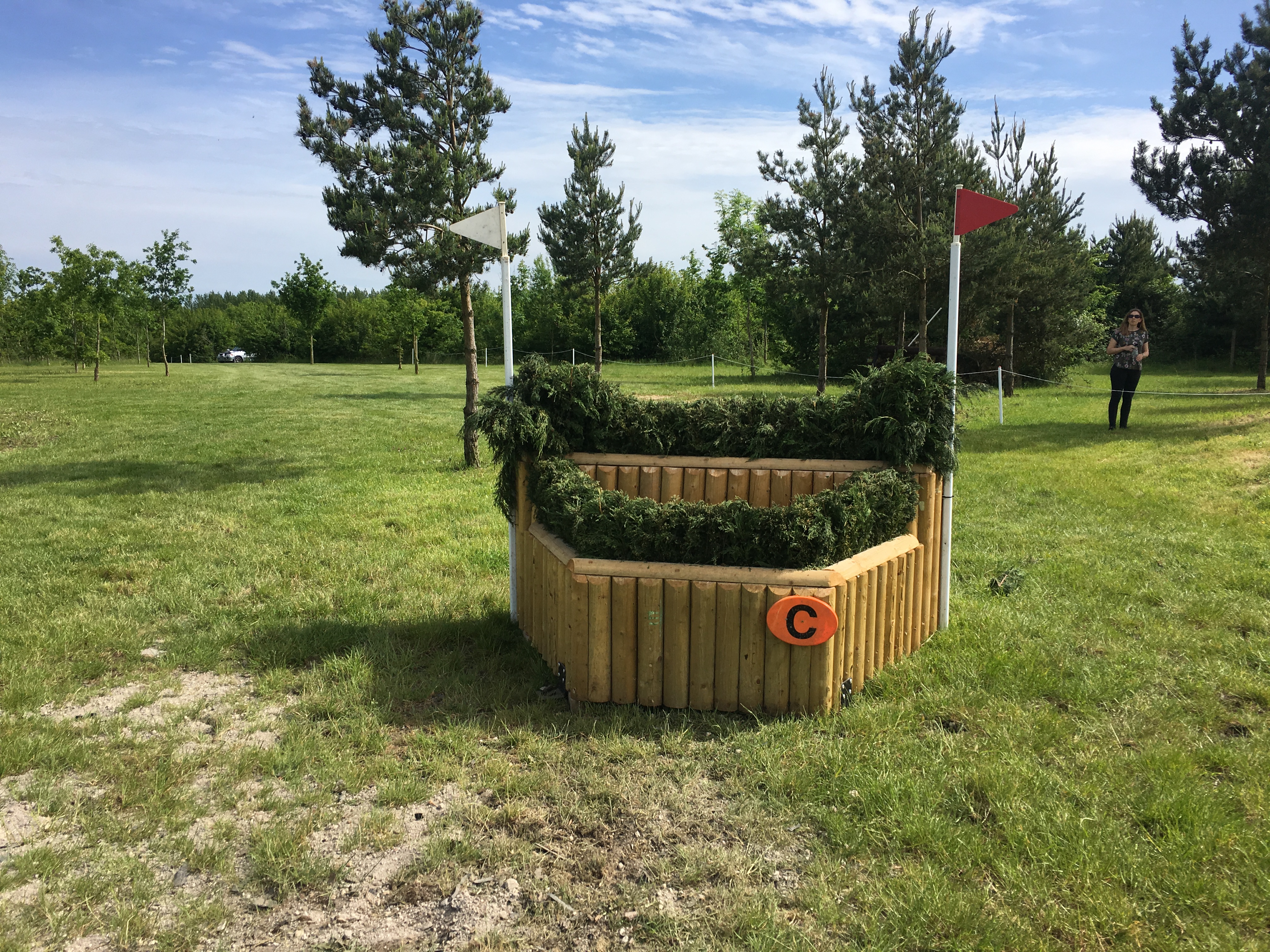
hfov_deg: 61.7
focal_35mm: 29
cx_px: 635
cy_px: 476
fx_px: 1064
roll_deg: -0.5
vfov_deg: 48.2
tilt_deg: -6.3
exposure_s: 1/1789
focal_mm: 4.15
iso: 25
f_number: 2.2
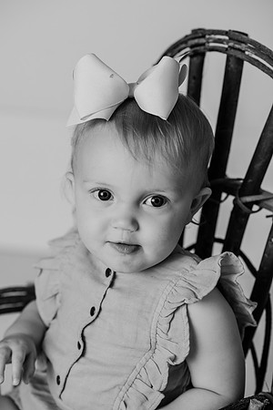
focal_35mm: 85
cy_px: 205
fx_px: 967
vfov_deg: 23.9
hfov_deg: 16.1
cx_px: 136
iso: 100
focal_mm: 85
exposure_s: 1/160
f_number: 3.2
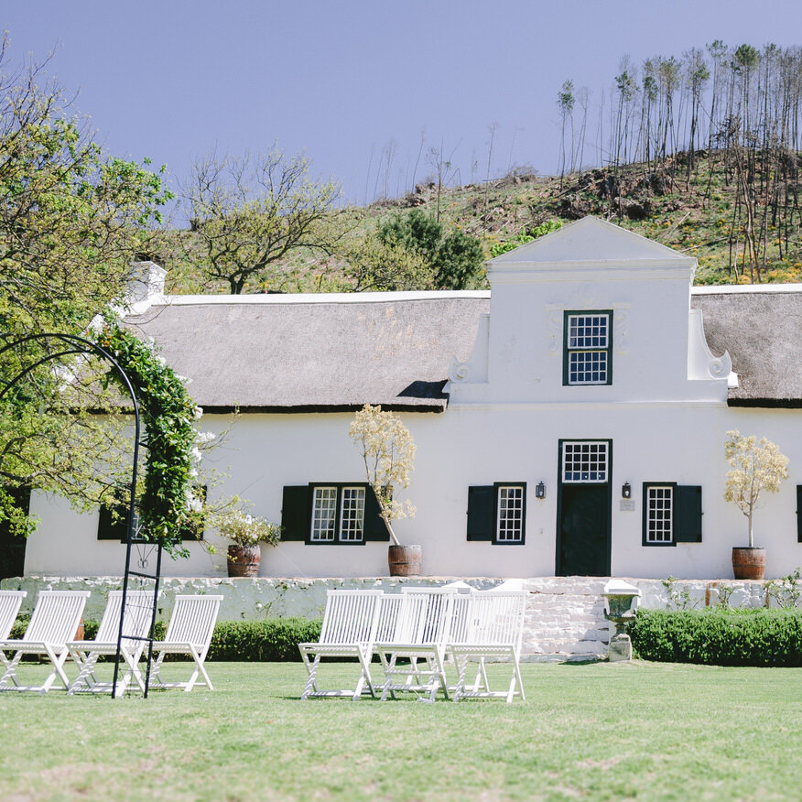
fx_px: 1180
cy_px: 451
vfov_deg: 37.5
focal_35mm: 45
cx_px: 630
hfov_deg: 36.4
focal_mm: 29
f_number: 2.8
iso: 200
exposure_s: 1/5000
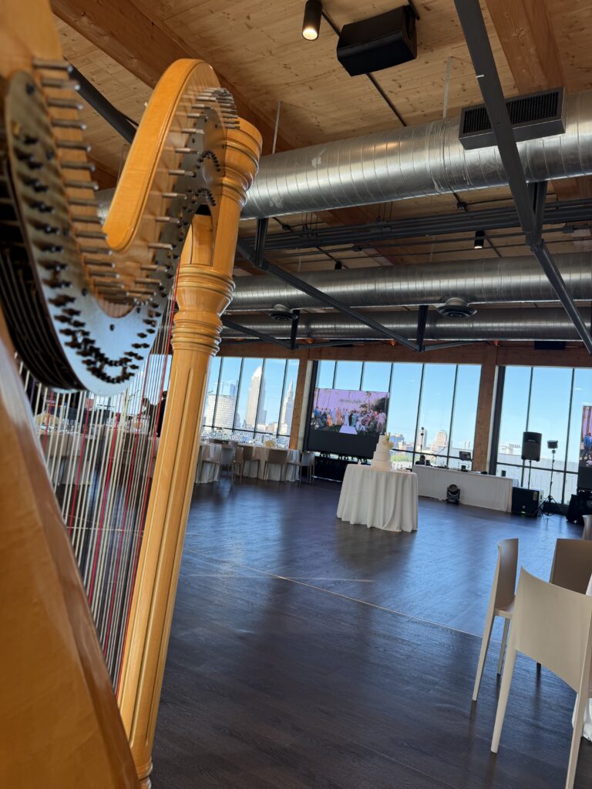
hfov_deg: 56.8
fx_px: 547
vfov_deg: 71.6
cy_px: 394
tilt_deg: +5.8
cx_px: 296
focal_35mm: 24
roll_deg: -7.5
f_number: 1.78
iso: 80
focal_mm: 6.76
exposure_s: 1/180
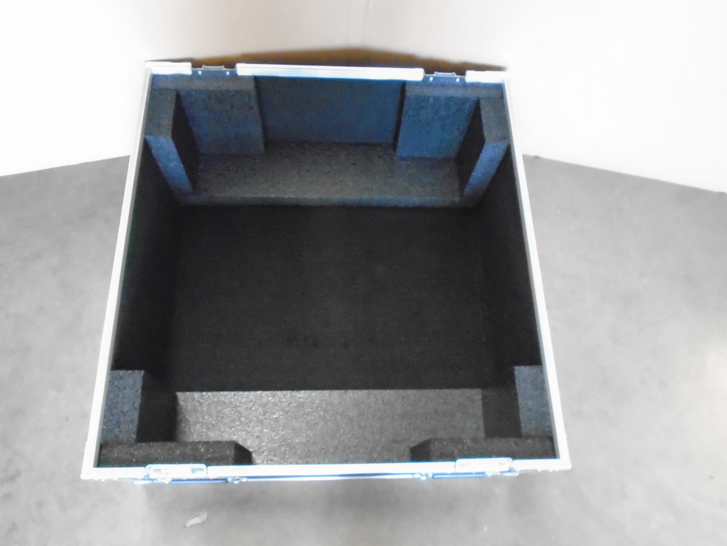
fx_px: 546
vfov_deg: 53.1
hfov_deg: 67.3
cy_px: 273
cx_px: 364
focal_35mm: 26
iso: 1600
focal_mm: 4.6
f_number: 3.2
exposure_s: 1/50
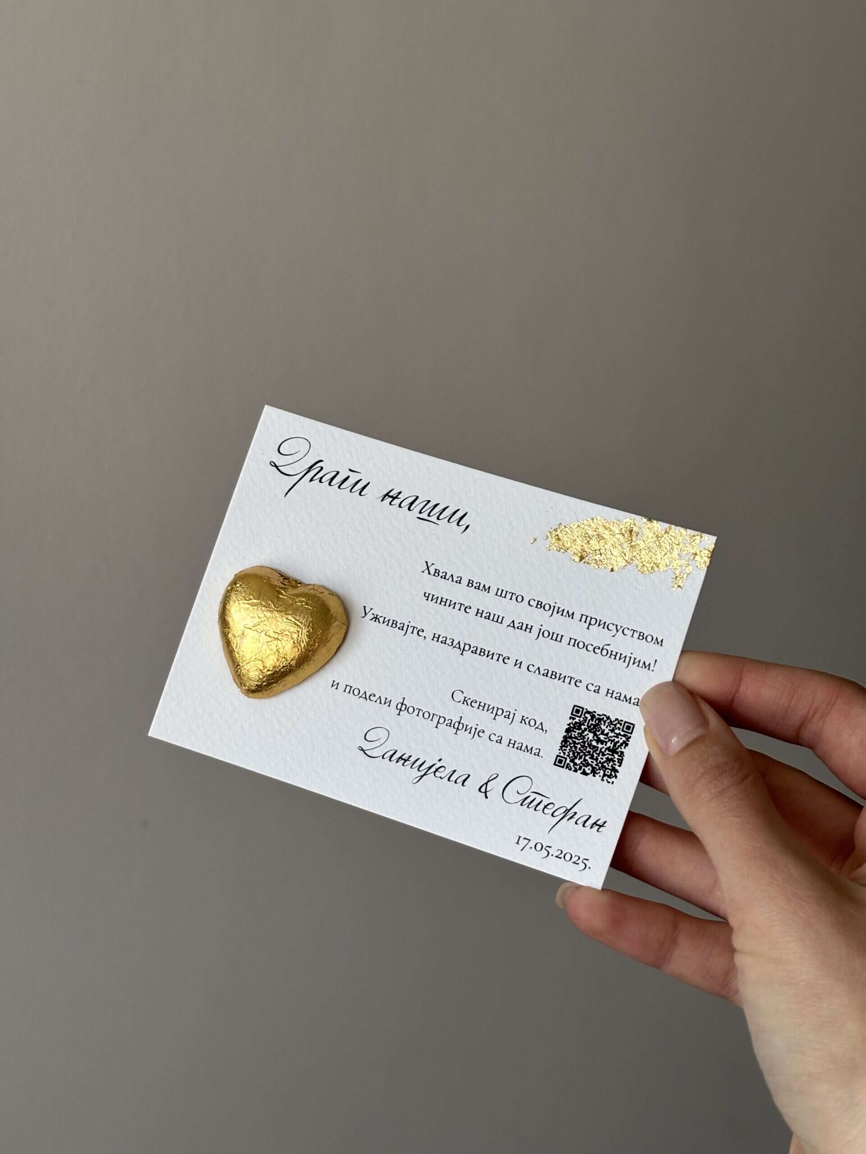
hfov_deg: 28.0
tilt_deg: -7.7
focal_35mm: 52
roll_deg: -2.1
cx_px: 433
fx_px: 1735
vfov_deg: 36.8
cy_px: 577
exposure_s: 1/121
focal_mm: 5.96
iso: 50
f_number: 1.6
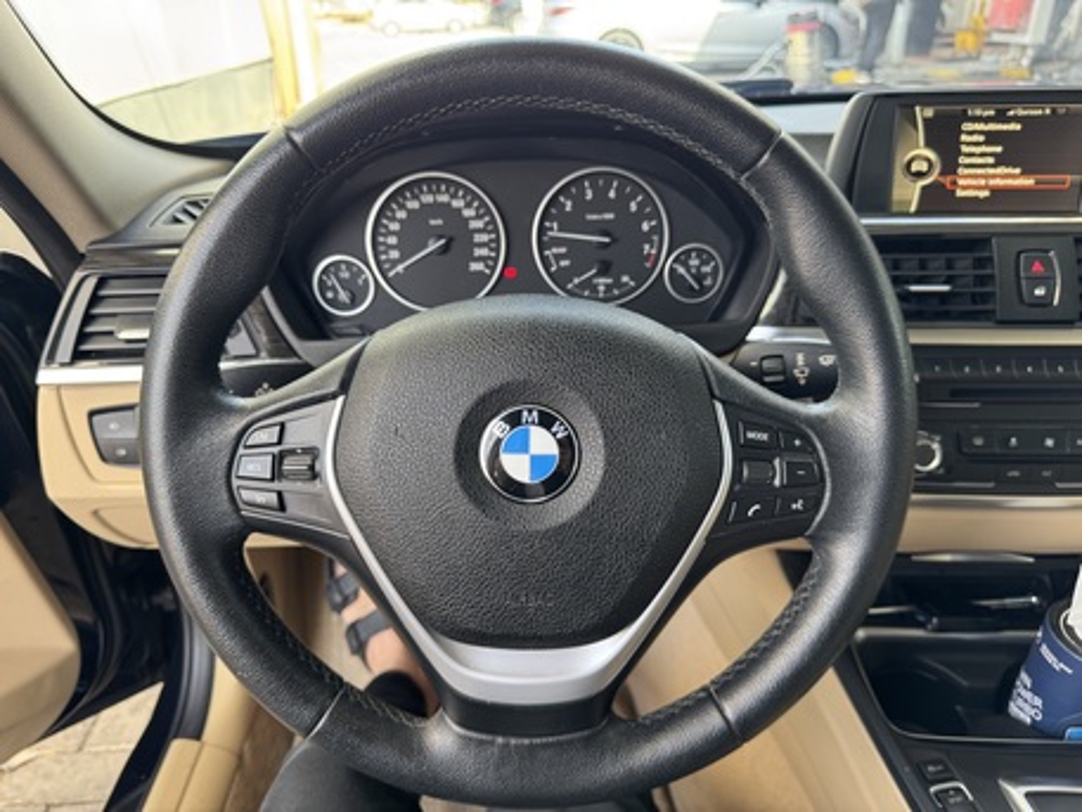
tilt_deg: -26.6
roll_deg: +2.1
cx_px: 541
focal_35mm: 24
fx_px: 750
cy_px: 406
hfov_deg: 71.6
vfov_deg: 56.8
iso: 125
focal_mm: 6.76
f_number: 1.78
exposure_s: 1/120
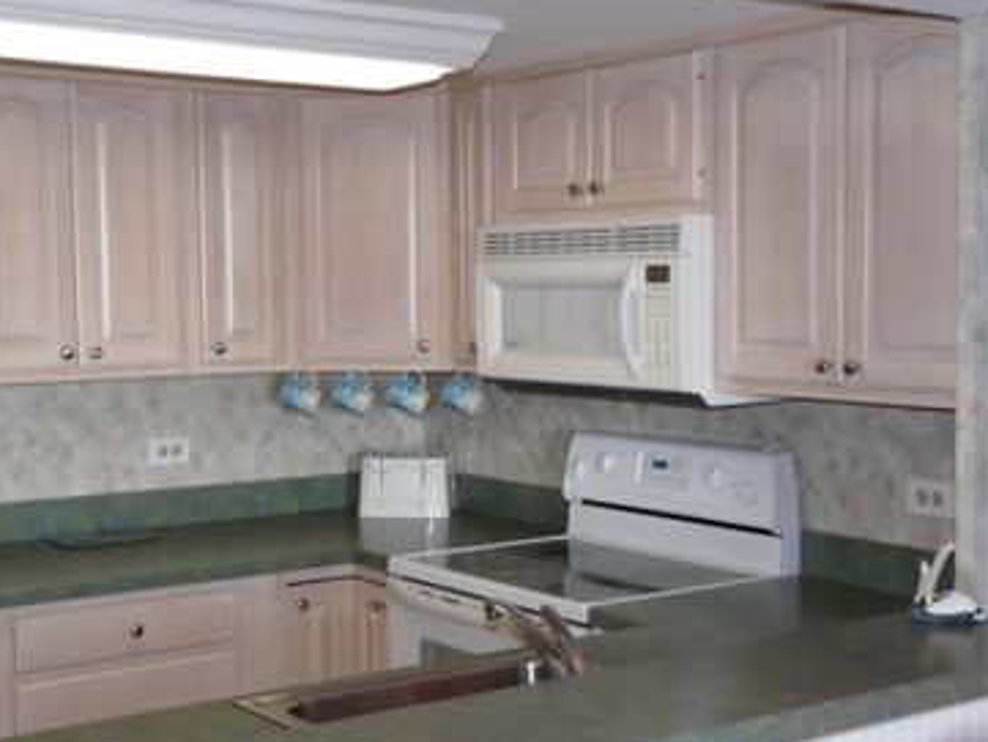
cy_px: 370
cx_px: 495
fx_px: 1599
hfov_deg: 34.3
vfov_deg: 26.1
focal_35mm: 56
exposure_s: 1/40
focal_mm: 9
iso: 100
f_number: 3.2
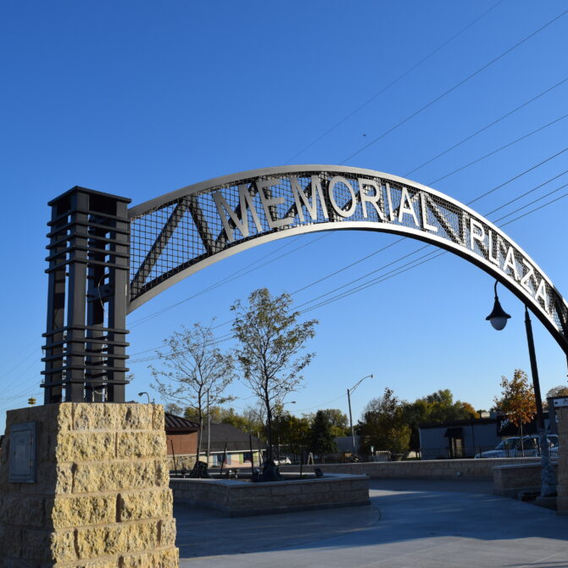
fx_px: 724
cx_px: 352
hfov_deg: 42.5
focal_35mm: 39
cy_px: 283
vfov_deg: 42.8
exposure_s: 1/400
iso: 200
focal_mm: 20
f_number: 10
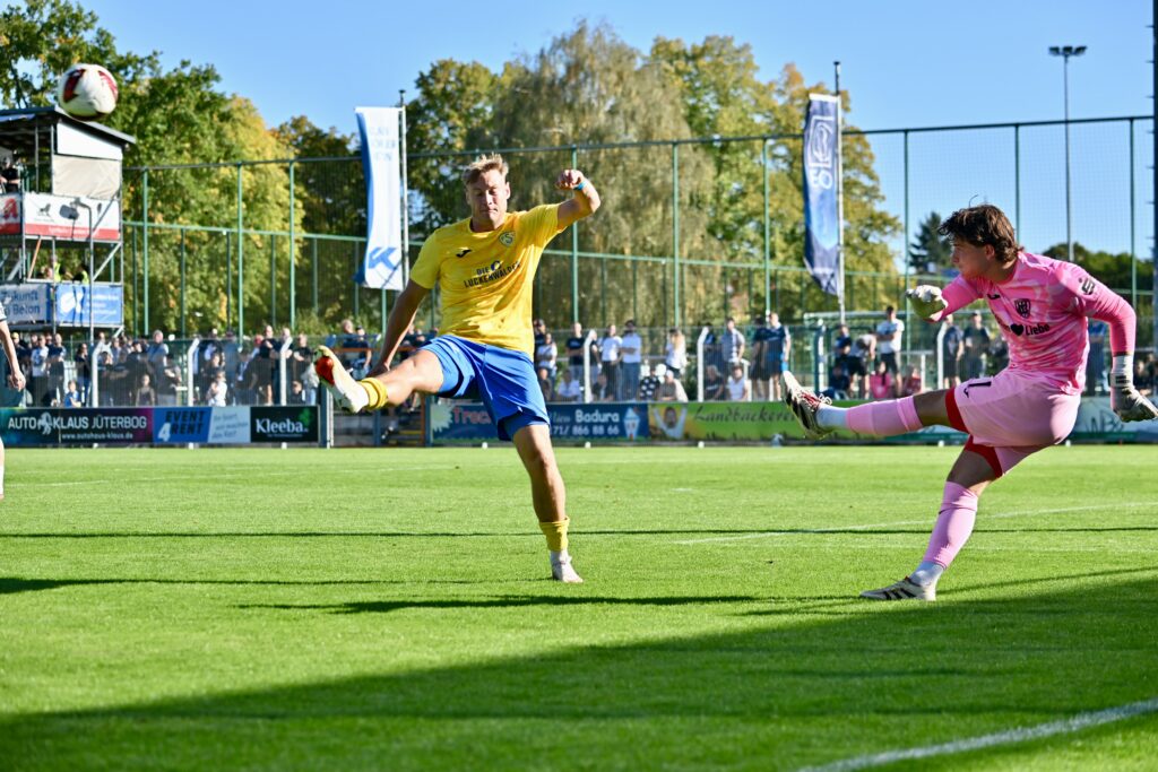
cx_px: 579
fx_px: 3539
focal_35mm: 110
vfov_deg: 12.5
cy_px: 386
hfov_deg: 18.6
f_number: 4.8
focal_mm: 110
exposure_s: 1/1600
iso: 250
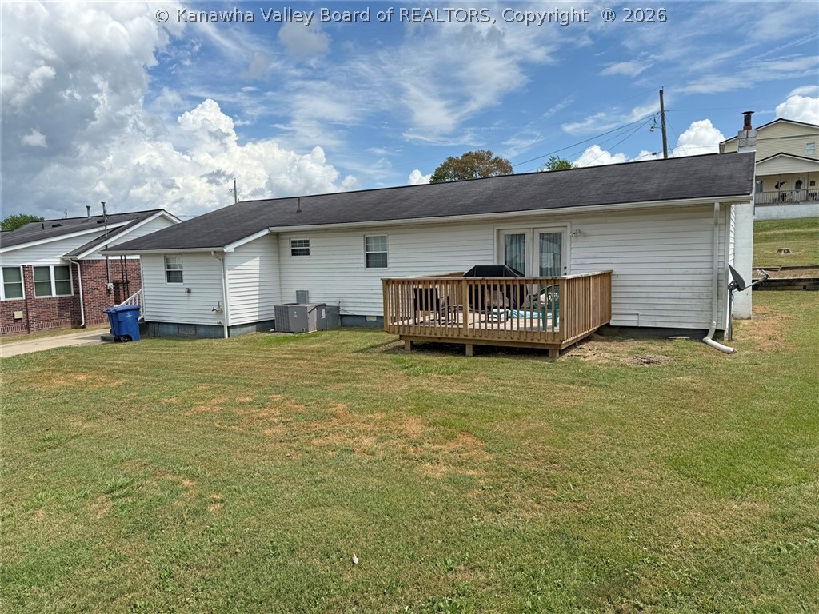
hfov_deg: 71.6
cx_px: 410
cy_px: 307
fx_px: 568
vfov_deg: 56.8
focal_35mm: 24
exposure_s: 1/5319
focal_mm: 6.76
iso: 80
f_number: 1.78
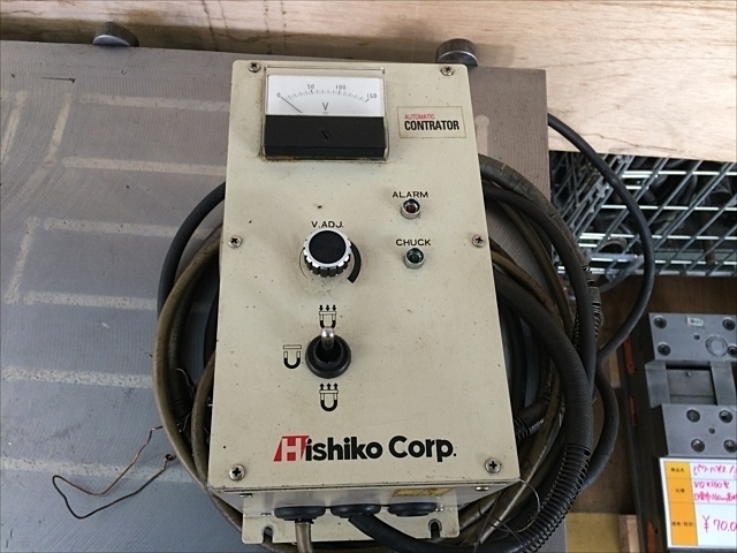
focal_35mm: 29
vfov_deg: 48.2
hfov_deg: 61.7
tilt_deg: -68.0
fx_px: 617
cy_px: 276
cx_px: 368
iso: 80
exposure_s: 1/30
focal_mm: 4.15
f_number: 2.2
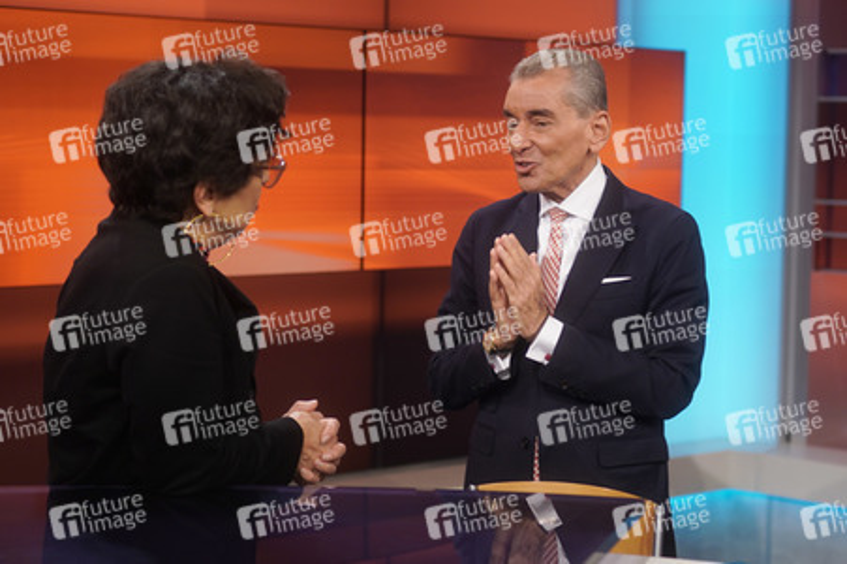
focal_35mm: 45
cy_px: 282
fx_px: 1058
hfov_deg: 43.6
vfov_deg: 29.8
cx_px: 424
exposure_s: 1/80
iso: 160
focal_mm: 30
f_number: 1.4
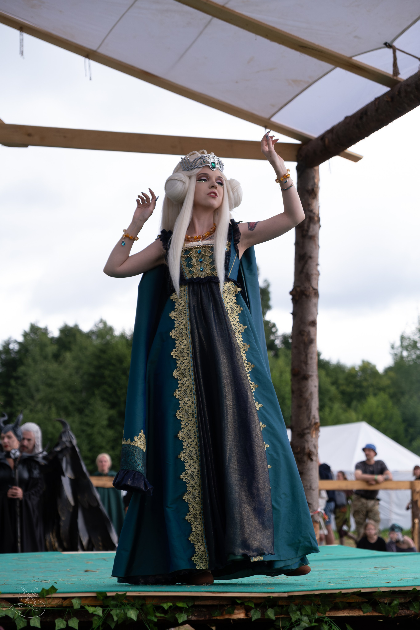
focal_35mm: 77
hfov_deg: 17.7
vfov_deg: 26.3
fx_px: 1347
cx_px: 210
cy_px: 315
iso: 640
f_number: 3.6
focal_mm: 51.6
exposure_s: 1/1250
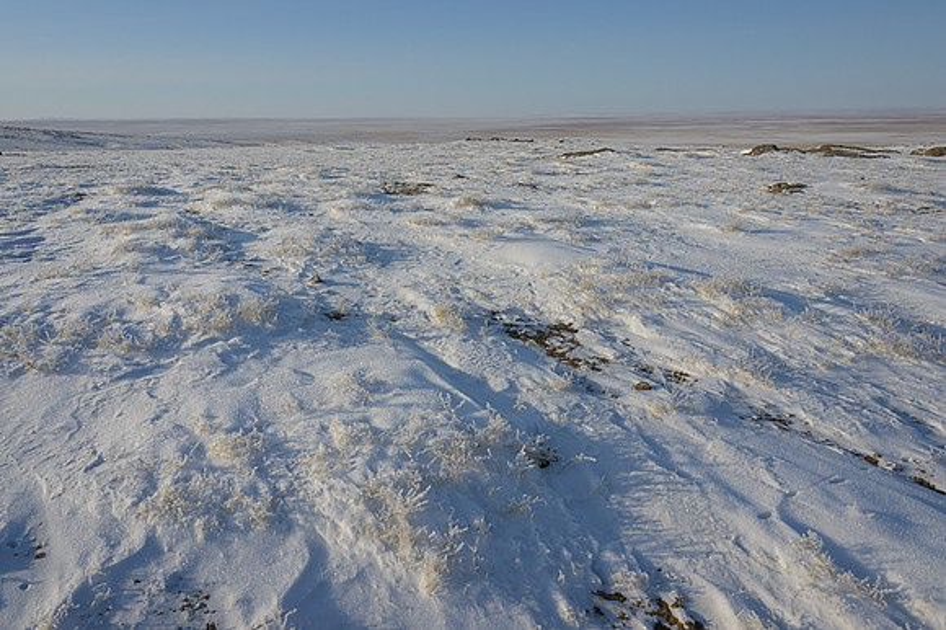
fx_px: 732
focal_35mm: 28
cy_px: 264
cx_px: 459
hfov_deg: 65.8
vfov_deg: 46.4
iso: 320
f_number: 7.1
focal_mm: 24
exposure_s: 1/5000
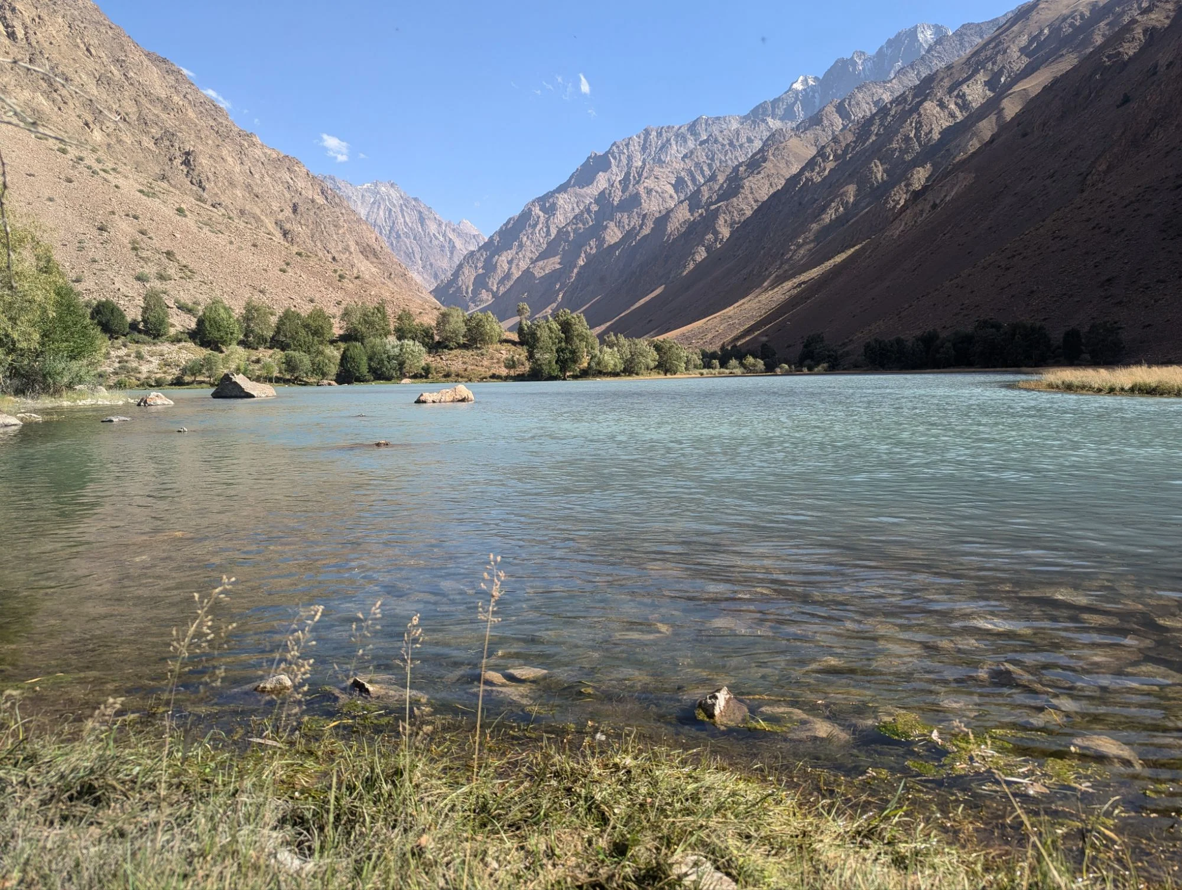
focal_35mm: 24
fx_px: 821
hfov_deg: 71.5
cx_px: 591
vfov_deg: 56.9
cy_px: 445
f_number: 1.85
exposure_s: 1/1111
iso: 47
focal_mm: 6.81
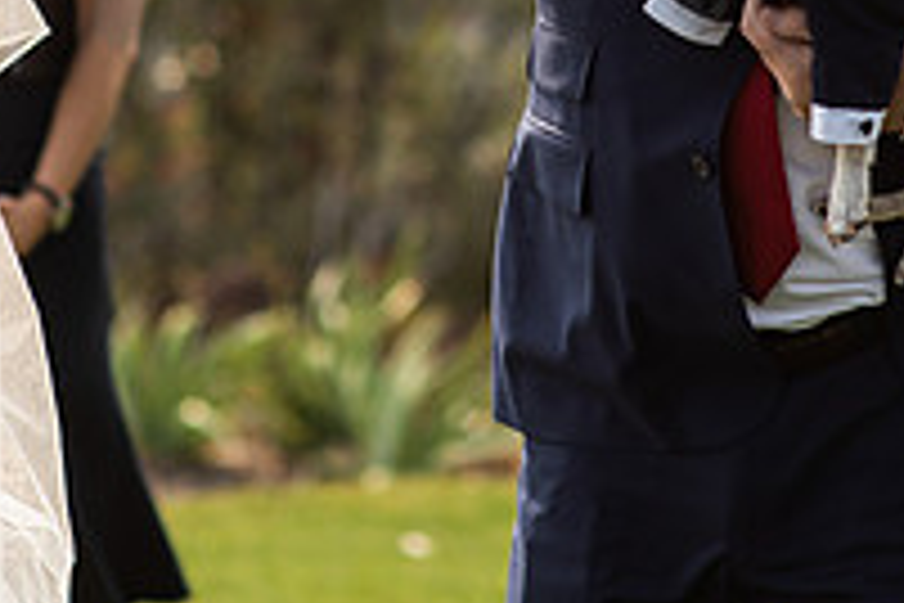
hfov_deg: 8.4
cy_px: -146
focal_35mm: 245
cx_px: 513
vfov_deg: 5.6
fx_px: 6152
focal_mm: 85
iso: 160
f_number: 2.2
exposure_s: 1/3200
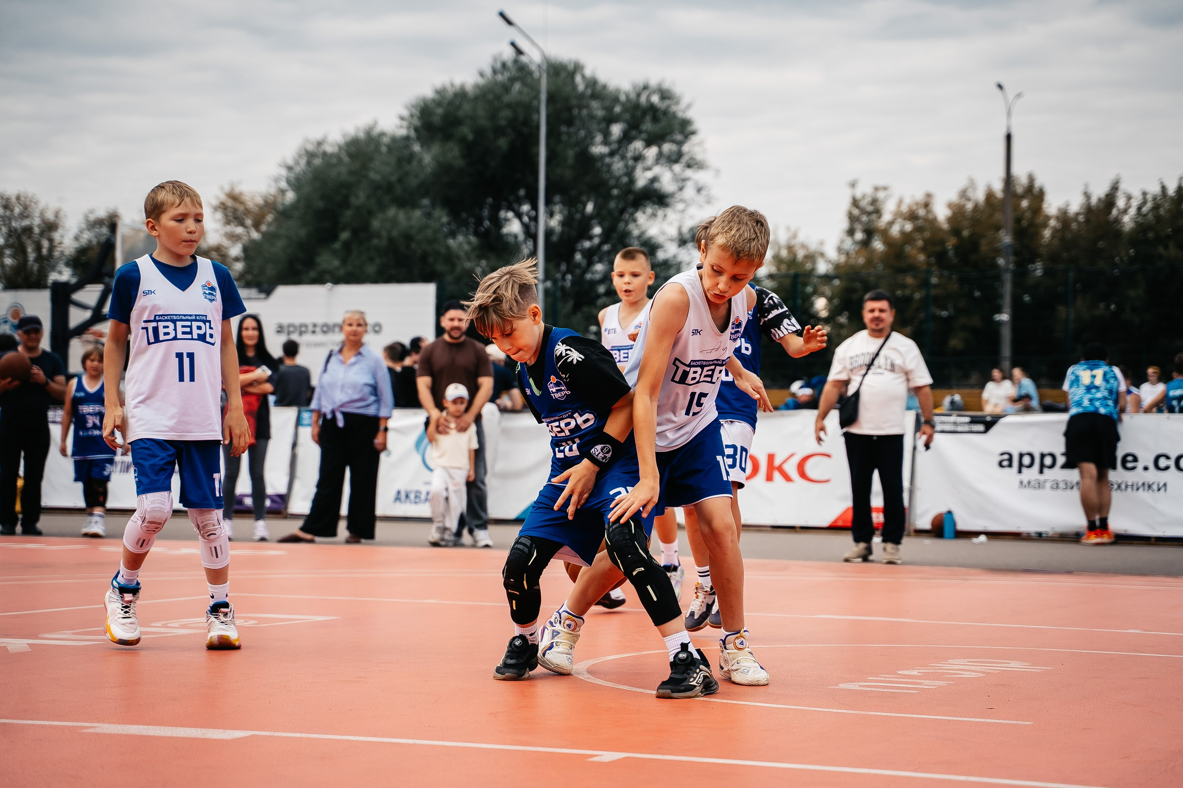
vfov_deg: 17.4
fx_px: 2577
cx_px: 591
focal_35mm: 78
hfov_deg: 25.9
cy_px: 378
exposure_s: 1/2500
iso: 320
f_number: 3.5
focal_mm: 75
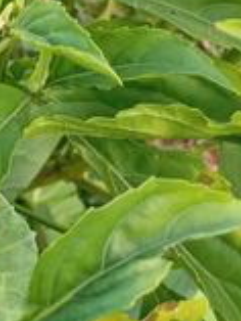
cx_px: -255
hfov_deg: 9.7
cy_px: -224
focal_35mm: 142
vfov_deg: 12.8
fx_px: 1316
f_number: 1.8
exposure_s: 1/33.3
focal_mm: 4.27
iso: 127
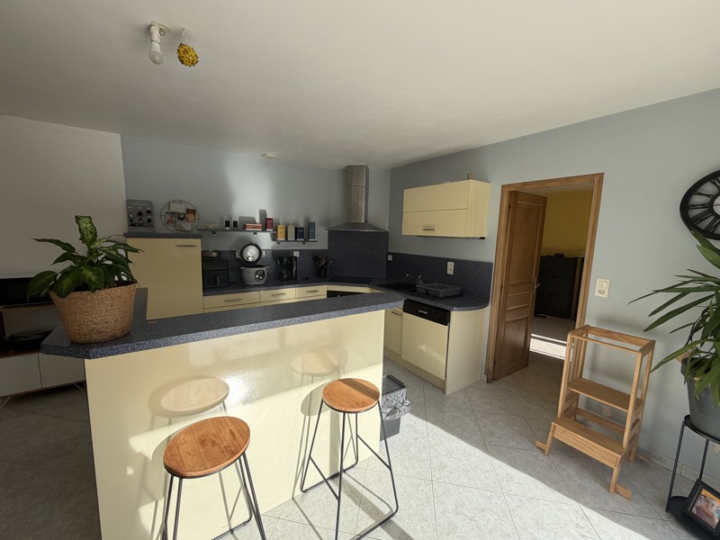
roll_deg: -1.4
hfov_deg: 102.1
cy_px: 270
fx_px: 291
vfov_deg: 85.7
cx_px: 360
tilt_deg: -6.8
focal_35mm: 14
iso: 40
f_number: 2.2
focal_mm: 2.22
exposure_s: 1/569
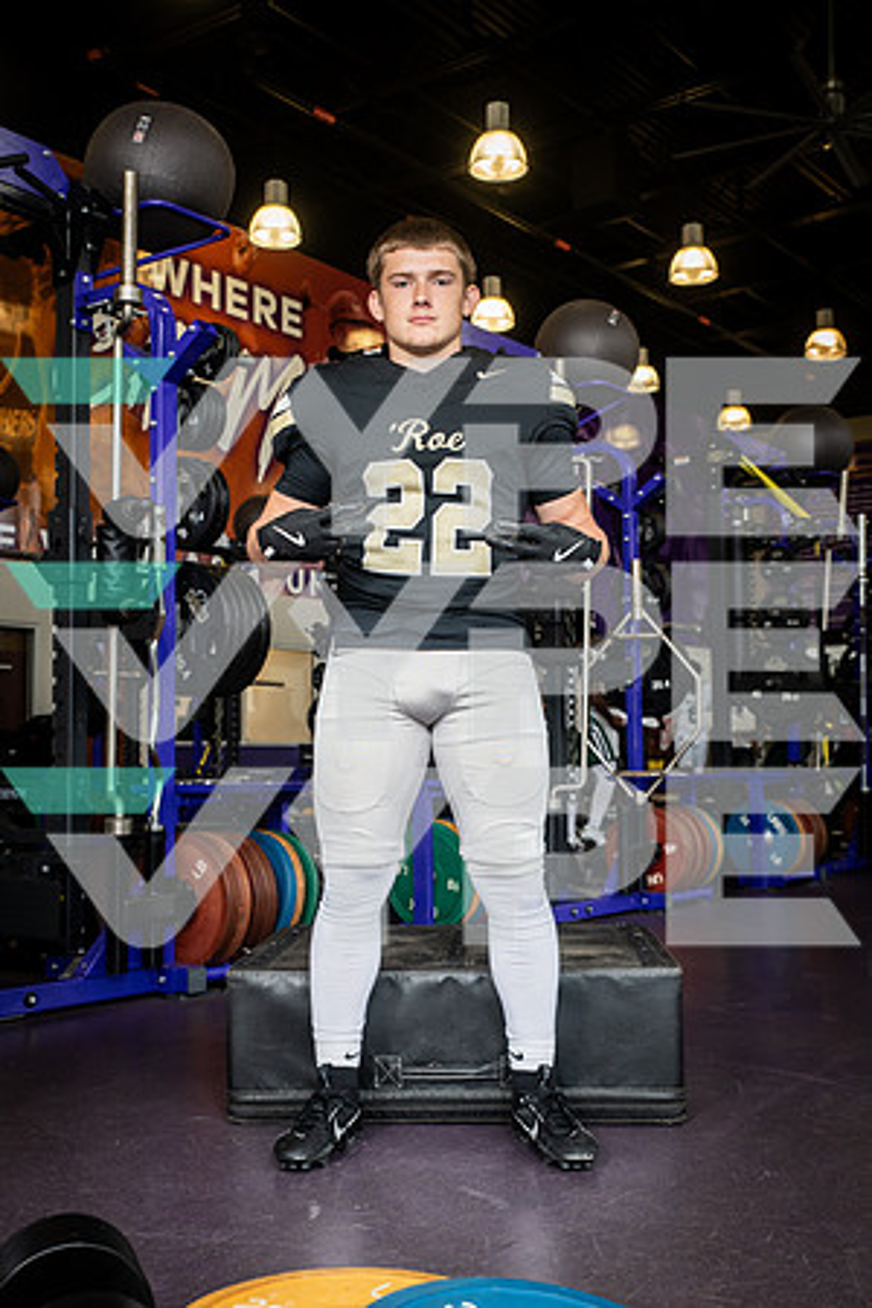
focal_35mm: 38
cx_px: 436
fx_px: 1381
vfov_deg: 50.7
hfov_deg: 35.1
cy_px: 654
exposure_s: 1/250
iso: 500
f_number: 5.6
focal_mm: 38
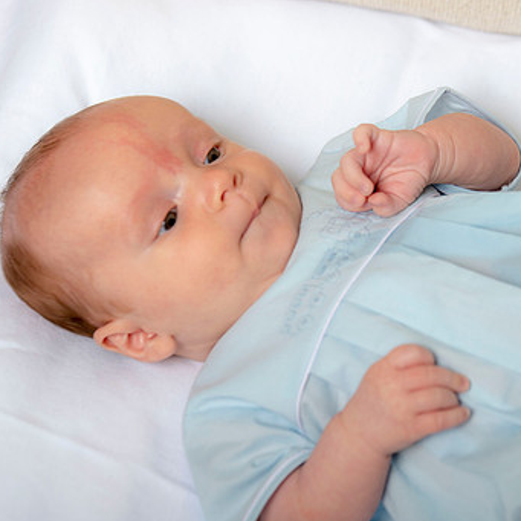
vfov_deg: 10.8
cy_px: 293
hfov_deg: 10.8
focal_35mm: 162
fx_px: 2759
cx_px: 351
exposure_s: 1/200
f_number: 5.6
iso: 250
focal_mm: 112
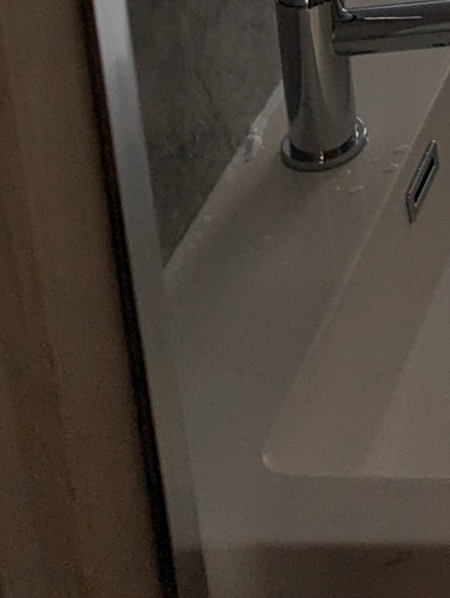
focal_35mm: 110
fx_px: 1902
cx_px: 911
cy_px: -581
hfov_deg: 12.0
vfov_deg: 14.8
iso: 63
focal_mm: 6.81
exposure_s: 1/210
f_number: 1.85
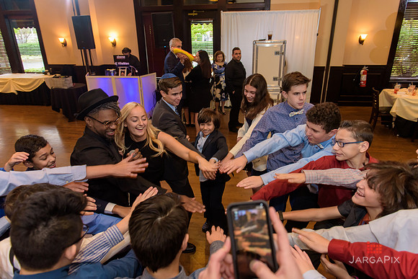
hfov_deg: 73.7
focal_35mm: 24
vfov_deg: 53.2
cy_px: 140
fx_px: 279
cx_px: 209
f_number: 3.2
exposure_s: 1/125
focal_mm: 24
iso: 1600
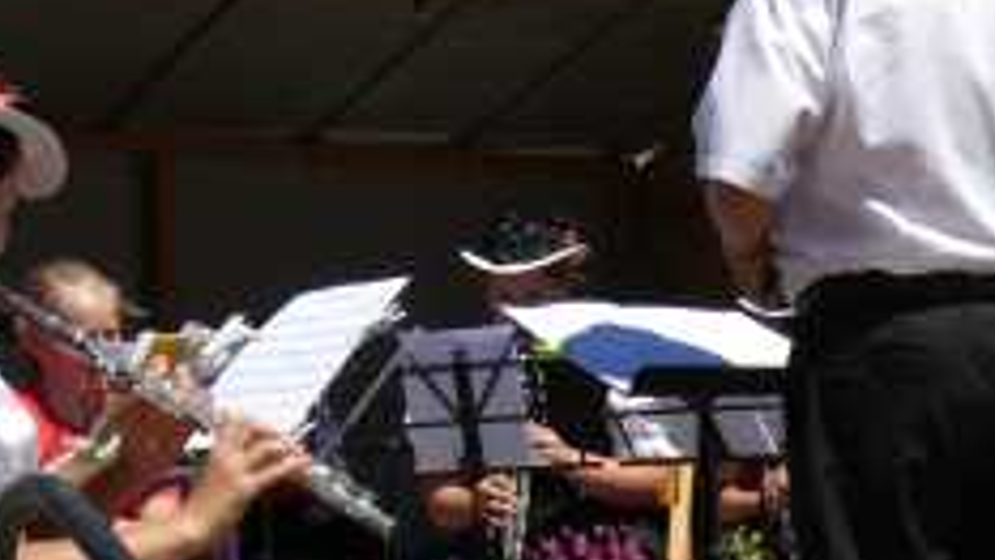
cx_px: 619
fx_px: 2717
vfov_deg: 11.7
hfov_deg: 20.7
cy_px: 175
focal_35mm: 103
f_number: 4
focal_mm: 9.9
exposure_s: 1/1000
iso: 80
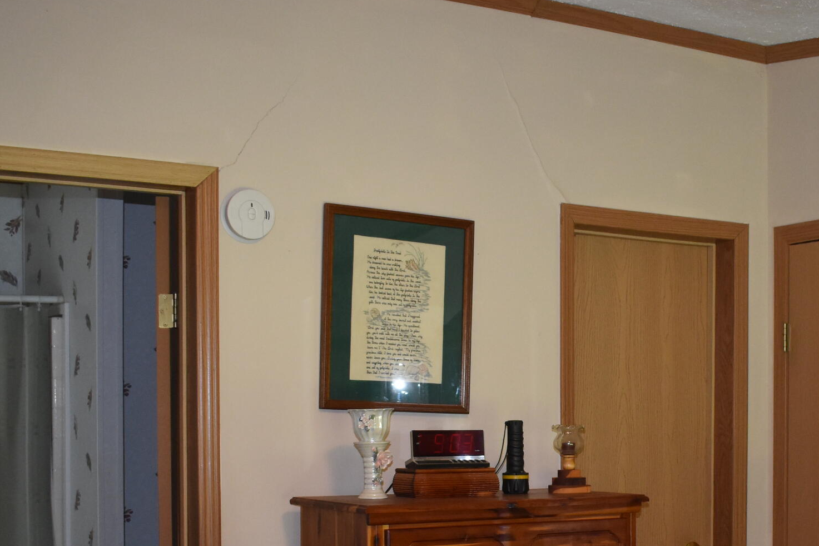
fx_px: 1251
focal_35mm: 55
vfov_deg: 24.0
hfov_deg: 35.5
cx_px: 602
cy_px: 486
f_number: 3.5
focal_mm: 18
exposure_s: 1/125
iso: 1400
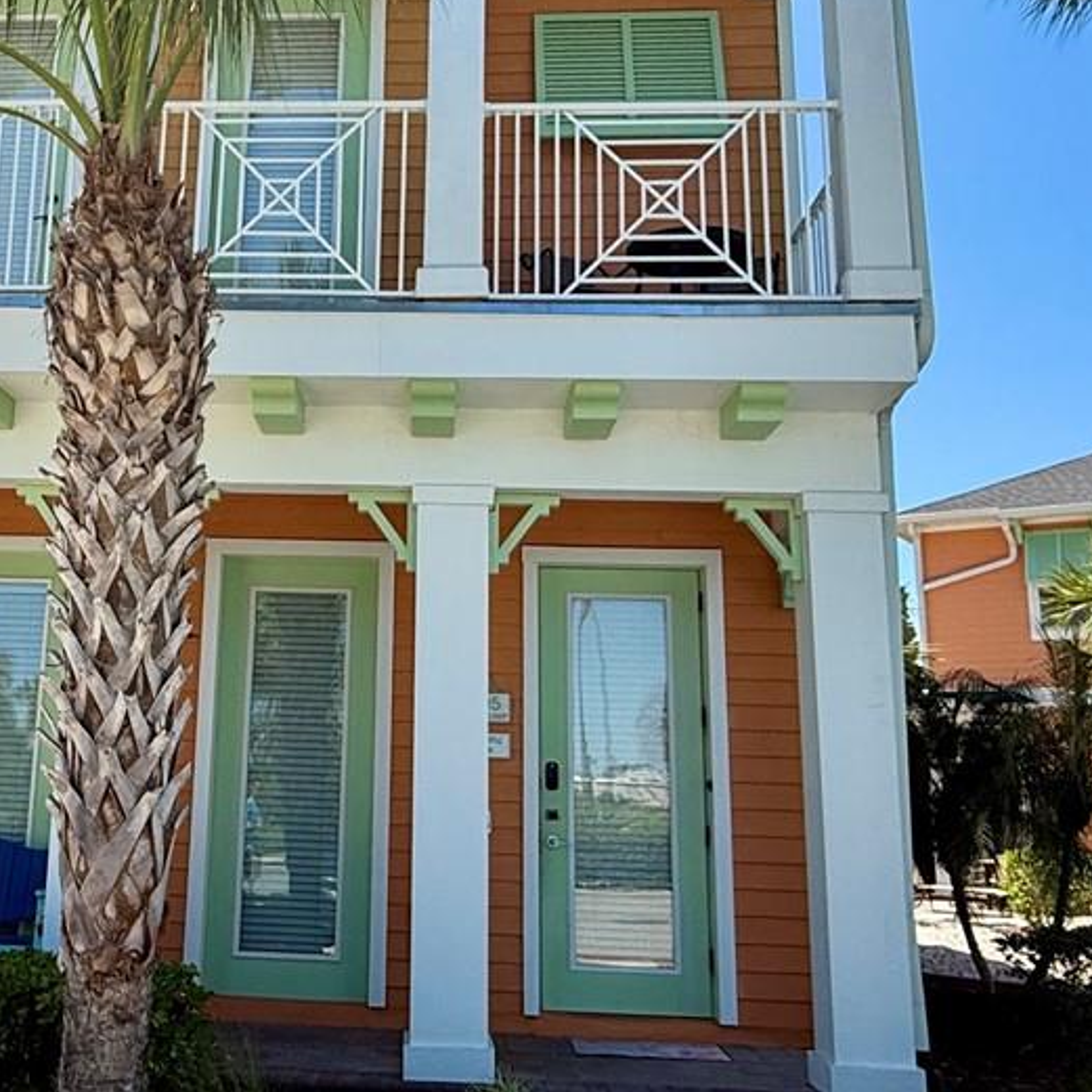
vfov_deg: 43.6
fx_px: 1356
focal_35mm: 38
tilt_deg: +14.2
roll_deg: +0.4
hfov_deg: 43.1
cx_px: 348
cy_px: 439
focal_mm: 2.22
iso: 50
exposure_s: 1/1211
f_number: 2.2
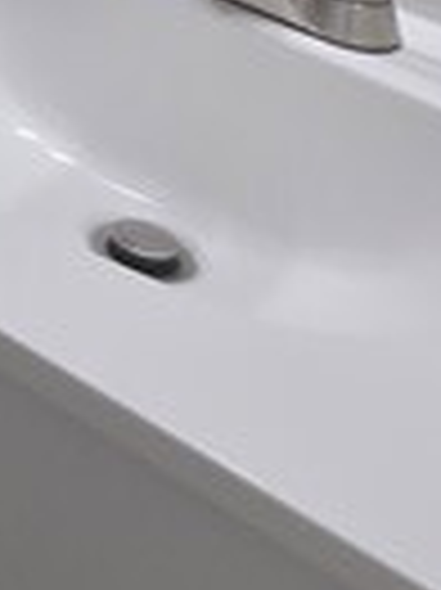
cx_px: -976
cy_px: -689
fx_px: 1735
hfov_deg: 9.9
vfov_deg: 14.7
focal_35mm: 102
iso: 32
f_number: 1.9
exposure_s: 1/142
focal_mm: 2.2
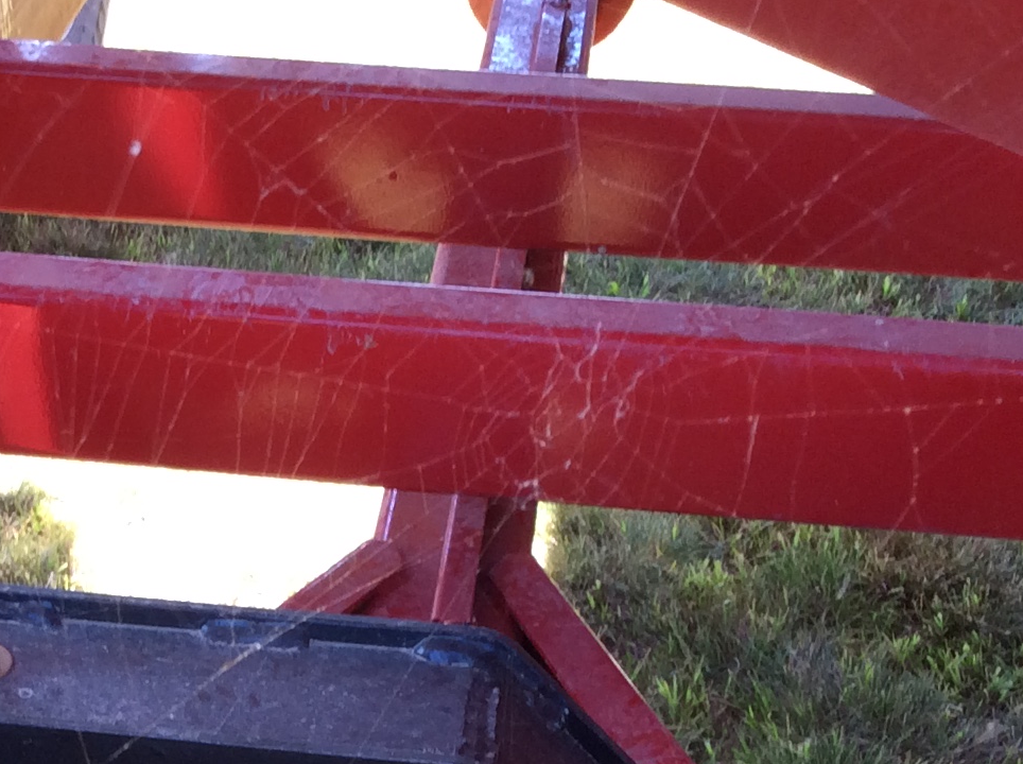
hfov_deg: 22.4
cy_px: 800
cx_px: 184
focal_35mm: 86
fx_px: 2538
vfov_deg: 16.7
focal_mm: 3.3
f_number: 2.4
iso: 32
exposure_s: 1/60
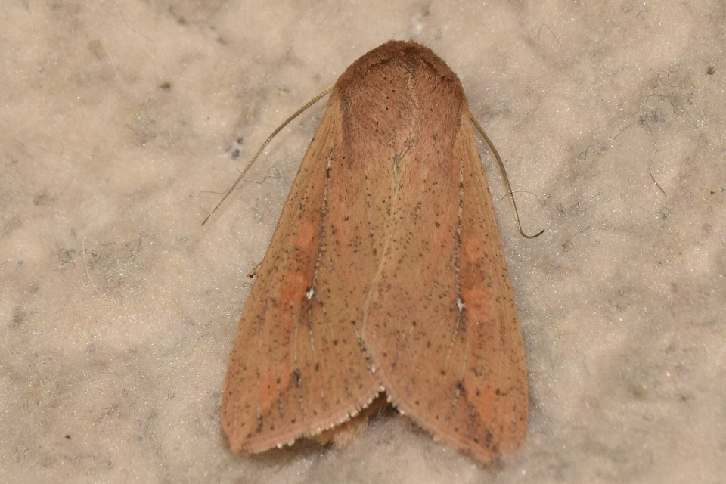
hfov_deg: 9.8
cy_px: 242
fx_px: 4235
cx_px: 363
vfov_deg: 6.5
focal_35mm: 210
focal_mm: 140
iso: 400
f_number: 14
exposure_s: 1/200
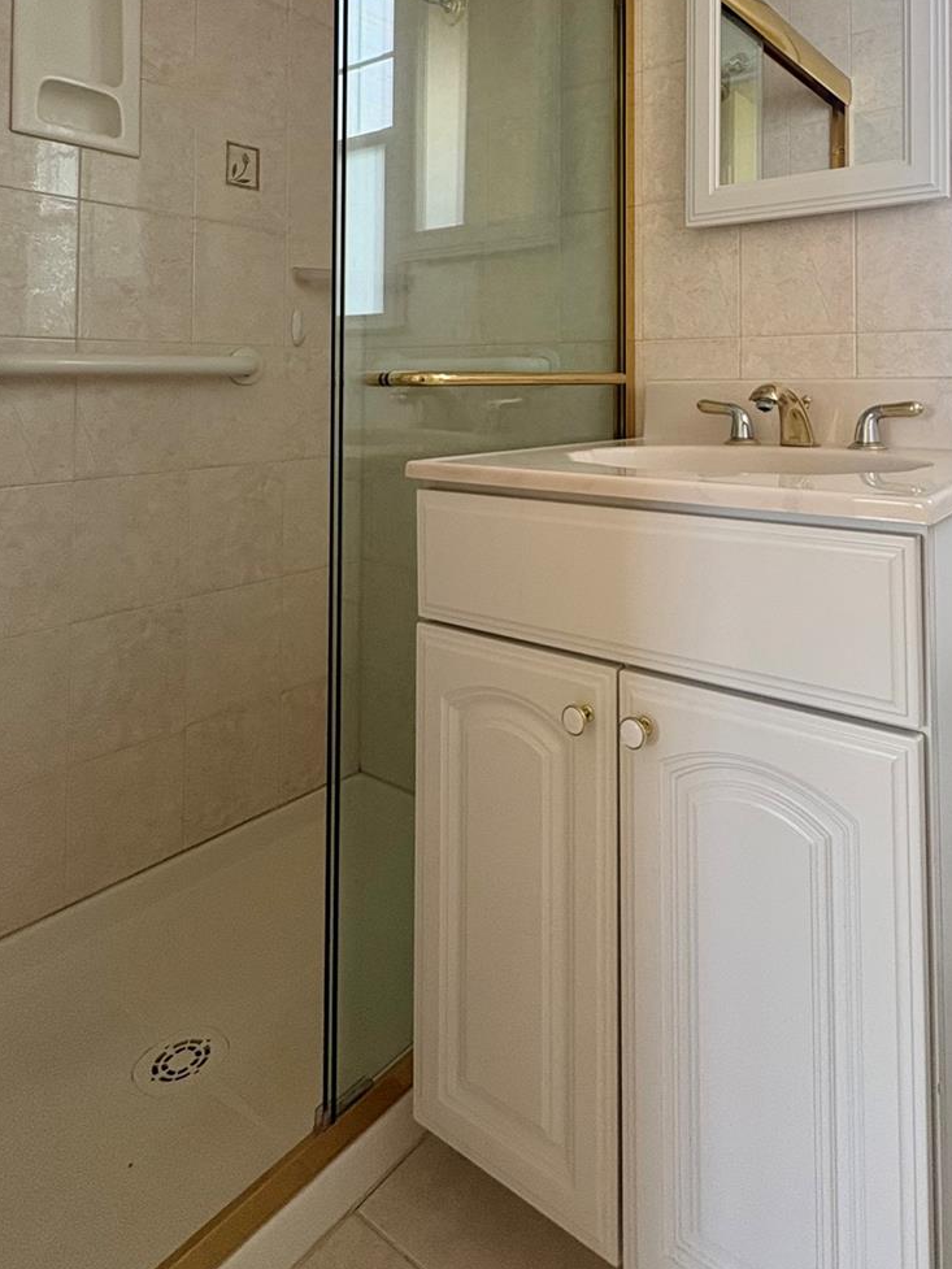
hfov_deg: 59.6
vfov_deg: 72.4
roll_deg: +0.2
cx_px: 636
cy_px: 357
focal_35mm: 22
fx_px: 807
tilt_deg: +1.5
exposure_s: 1/99
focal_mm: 2.22
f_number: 2.2
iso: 160
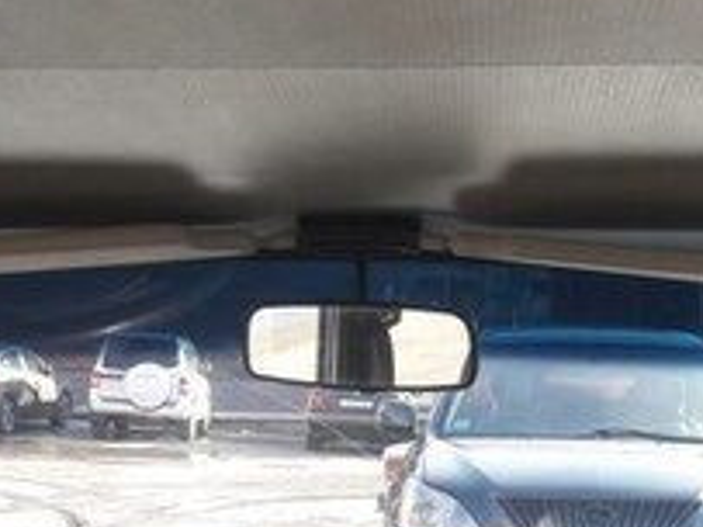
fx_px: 1847
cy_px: 768
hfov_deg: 21.5
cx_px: 326
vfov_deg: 15.1
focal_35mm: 91
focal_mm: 3.7
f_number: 1.9
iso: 40
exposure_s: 1/138
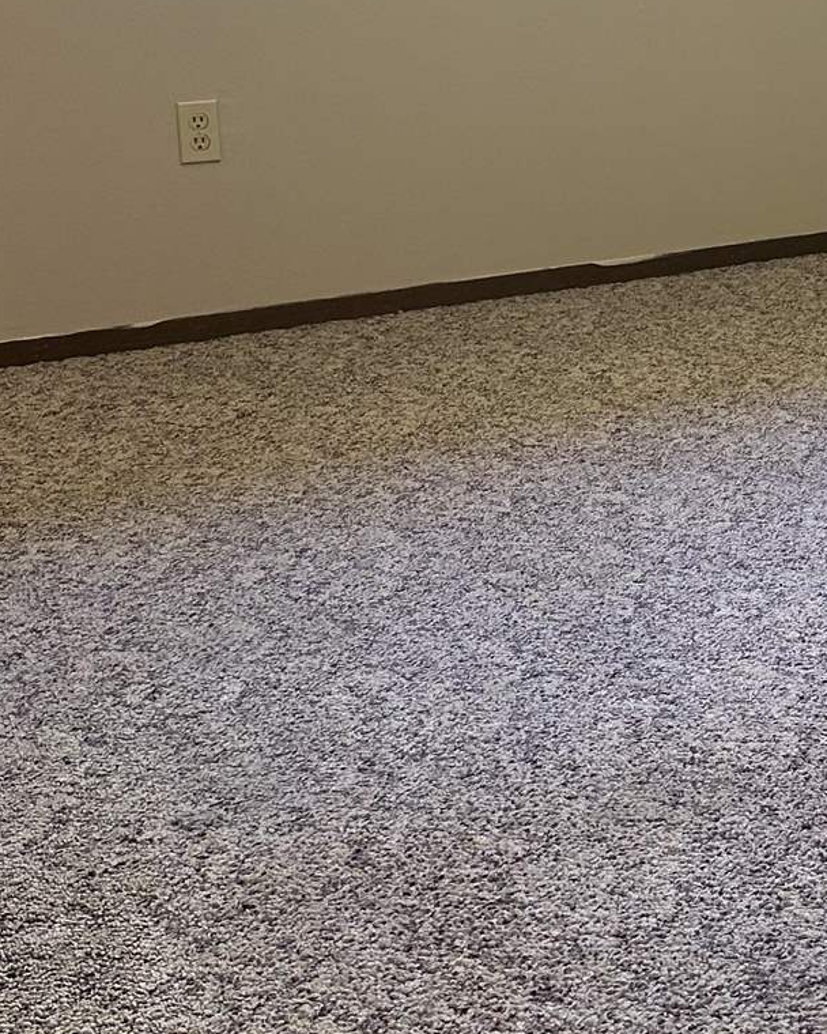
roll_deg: +1.9
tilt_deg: -9.1
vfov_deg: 26.1
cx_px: 929
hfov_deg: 20.5
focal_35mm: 71
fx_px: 2172
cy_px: 158
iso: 125
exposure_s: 1/60
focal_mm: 6.86
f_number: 1.78
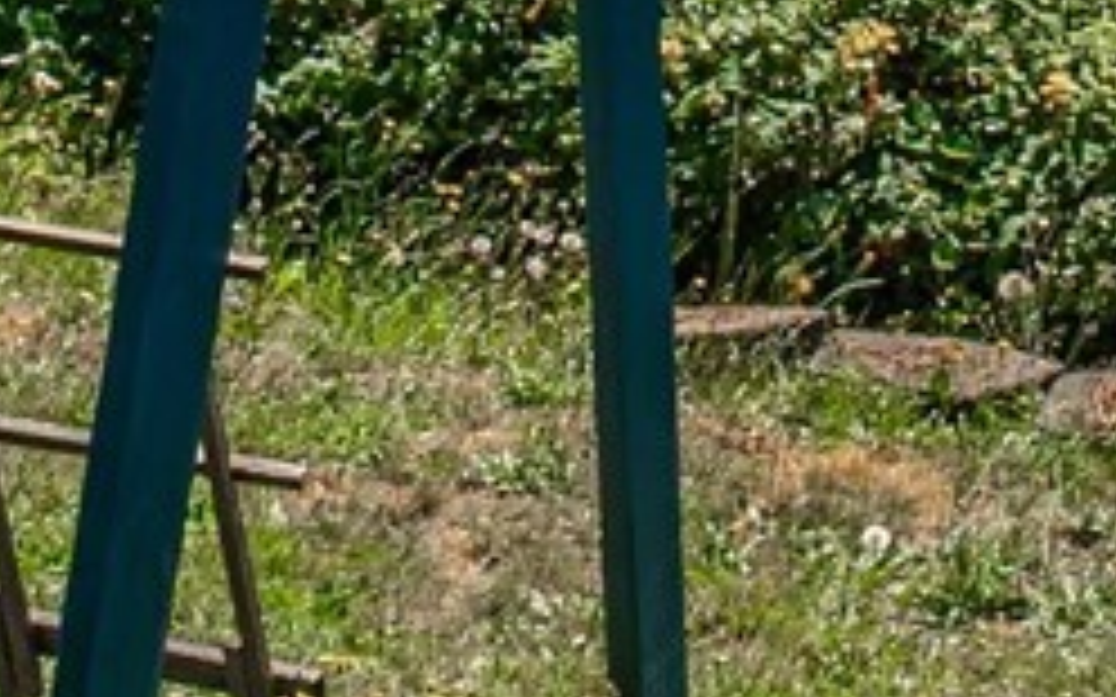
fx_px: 5079
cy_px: -1210
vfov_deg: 7.2
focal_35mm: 167
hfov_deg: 12.5
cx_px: 979
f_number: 4.5
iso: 100
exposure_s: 1/250
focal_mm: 24
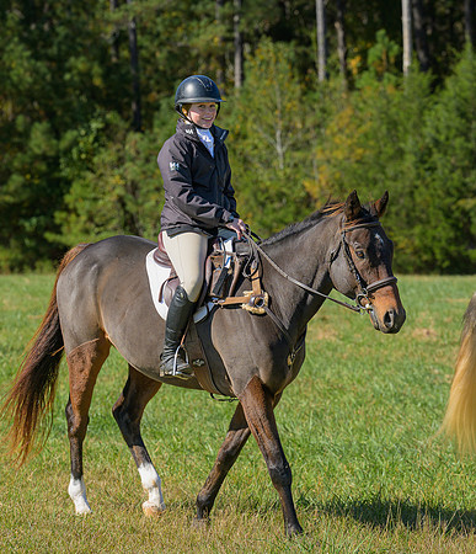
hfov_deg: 12.1
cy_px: 277
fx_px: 2237
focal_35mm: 133
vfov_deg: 14.1
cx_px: 283
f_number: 4
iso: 200
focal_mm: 97
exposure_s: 1/800
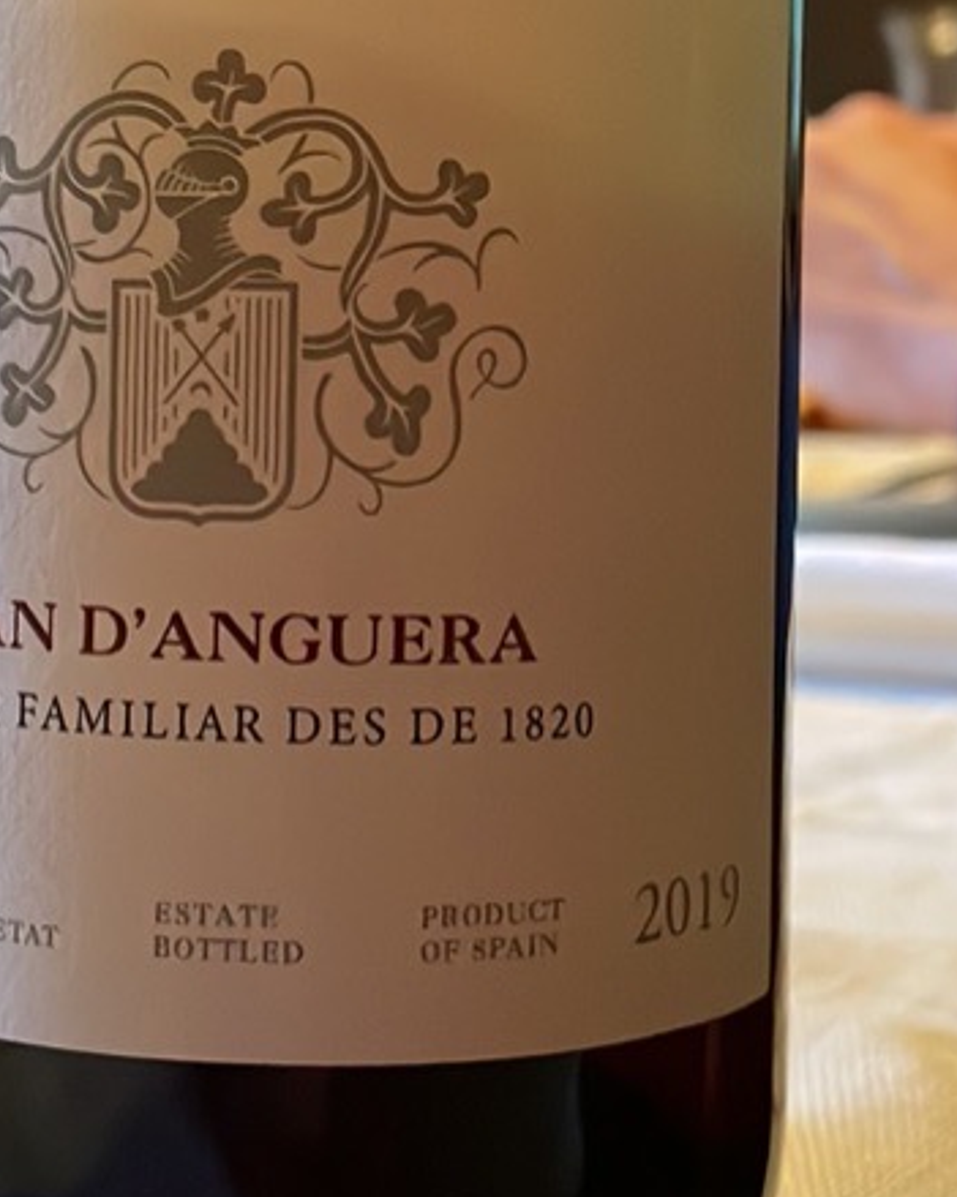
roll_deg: -1.0
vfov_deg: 22.6
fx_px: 2975
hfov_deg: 18.2
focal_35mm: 84
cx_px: 319
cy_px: 382
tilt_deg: -0.5
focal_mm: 4.2
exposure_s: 1/50
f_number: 1.6
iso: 800
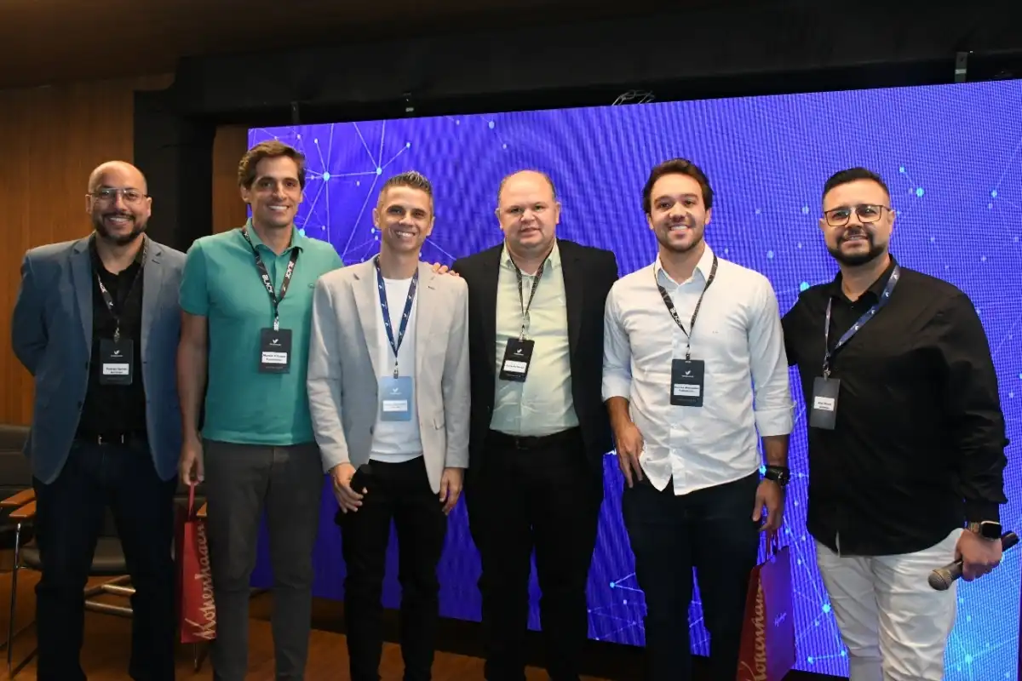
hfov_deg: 57.2
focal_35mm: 33
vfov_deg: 40.0
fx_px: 937
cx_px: 511
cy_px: 340
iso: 4000
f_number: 9
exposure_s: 1/80
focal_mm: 22
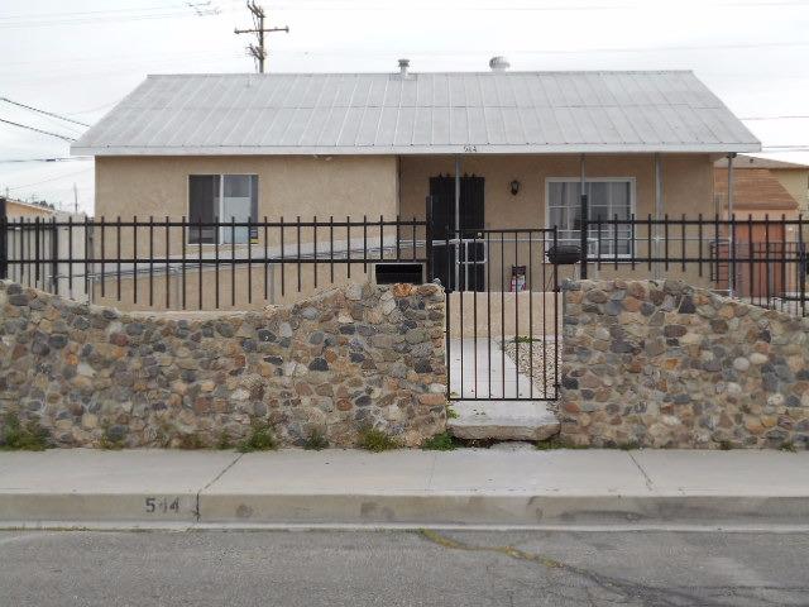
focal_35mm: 49
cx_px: 404
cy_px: 304
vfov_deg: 29.7
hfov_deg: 38.9
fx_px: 1145
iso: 80
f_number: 4.5
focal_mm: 8.8
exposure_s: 1/200
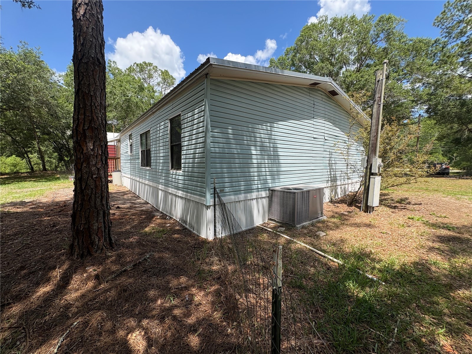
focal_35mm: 14
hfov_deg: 102.1
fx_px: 191
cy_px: 177
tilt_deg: -1.1
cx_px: 236
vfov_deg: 85.7
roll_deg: -1.0
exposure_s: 1/1110
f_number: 2.2
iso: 40
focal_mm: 2.22
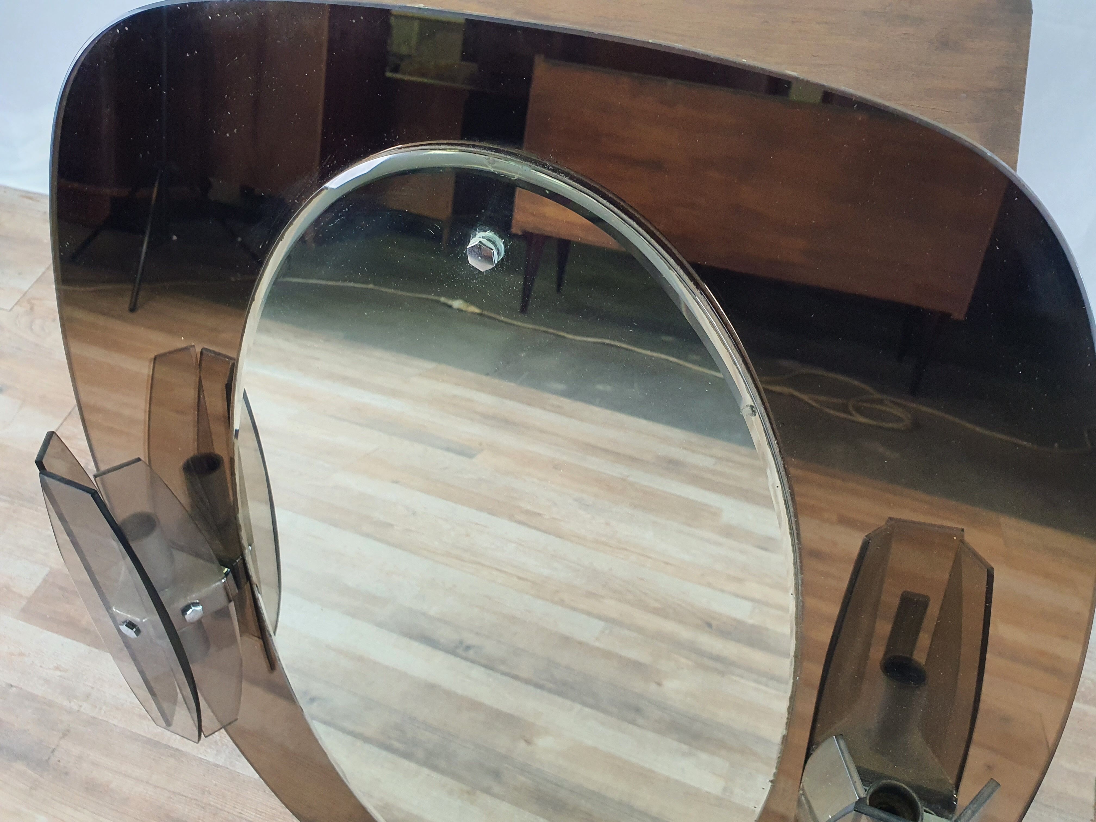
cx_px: 548
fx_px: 823
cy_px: 411
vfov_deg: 53.1
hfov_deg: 67.3
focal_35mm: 26
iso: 320
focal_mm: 4.3
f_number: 2.4
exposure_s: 1/50
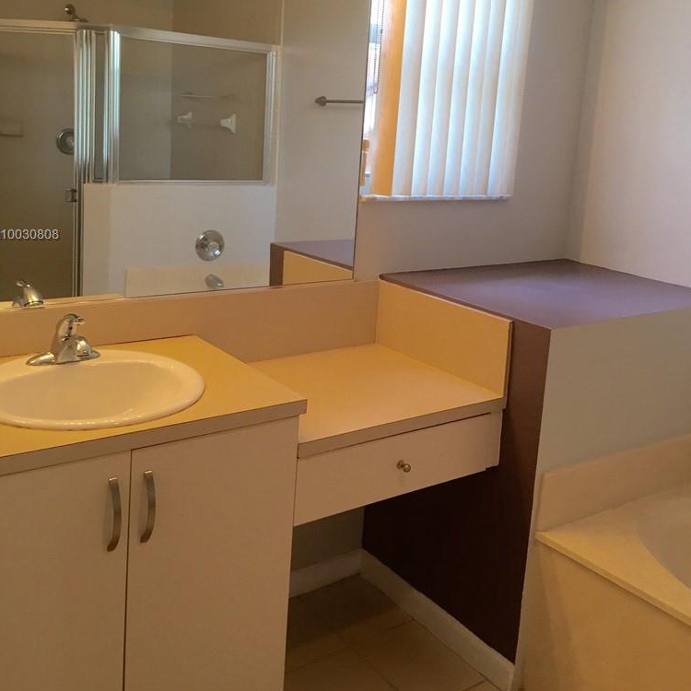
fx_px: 790
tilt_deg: -7.9
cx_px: 344
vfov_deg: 46.5
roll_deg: -4.6
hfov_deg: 47.2
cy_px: 236
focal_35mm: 35
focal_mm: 4.15
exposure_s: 1/30
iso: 40
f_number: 2.2
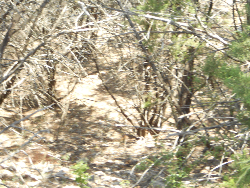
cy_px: 94
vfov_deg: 14.9
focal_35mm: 99
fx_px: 715
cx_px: 125
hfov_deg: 19.8
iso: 200
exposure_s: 1/60
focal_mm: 17.6
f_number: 5.5
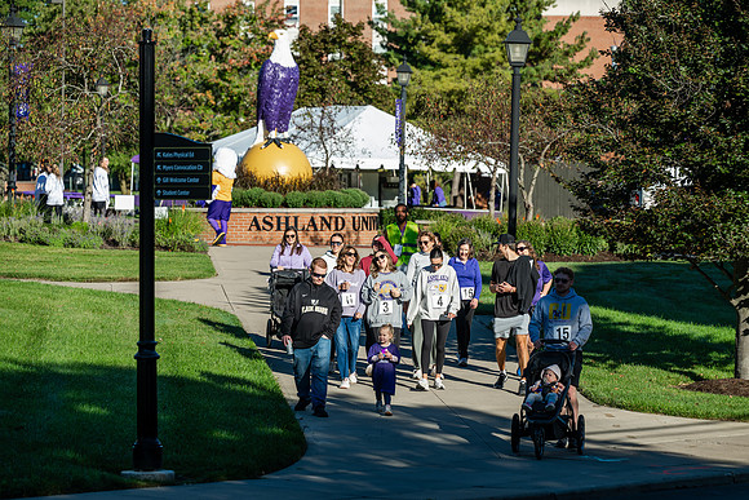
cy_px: 250
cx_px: 374
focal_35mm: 155
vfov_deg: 8.9
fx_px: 3225
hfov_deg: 13.2
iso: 50
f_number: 4.5
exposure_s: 1/320
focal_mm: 155
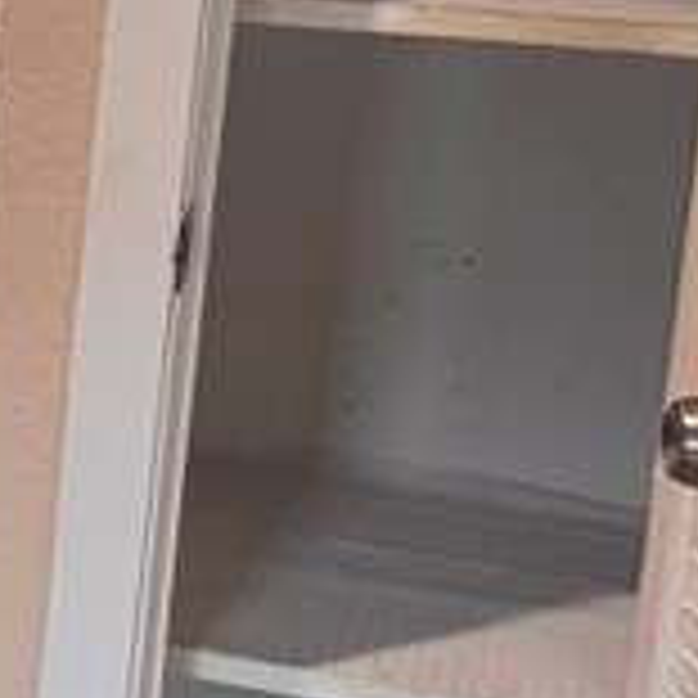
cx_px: -1500
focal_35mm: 140
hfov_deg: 9.4
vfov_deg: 12.3
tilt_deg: -9.8
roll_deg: -1.0
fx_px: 3194
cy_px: -77
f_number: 1.78
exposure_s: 1/120
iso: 200
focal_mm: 6.76
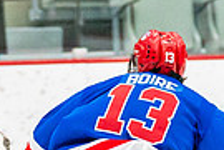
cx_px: -46
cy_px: 260
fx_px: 6533
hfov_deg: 2.0
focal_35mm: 1050
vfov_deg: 1.3
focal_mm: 158
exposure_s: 1/1250
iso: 3200
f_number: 2.8
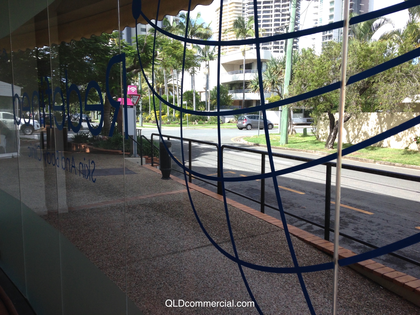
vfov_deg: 42.9
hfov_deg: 55.4
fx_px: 400
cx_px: 210
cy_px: 158
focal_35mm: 33
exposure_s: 1/847
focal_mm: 4.12
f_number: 2.4
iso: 64
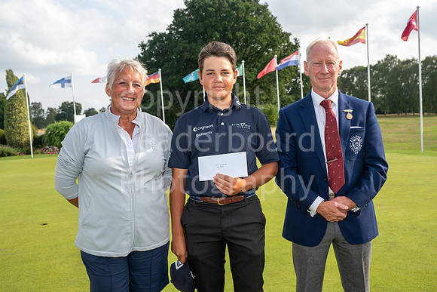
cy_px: 146
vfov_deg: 36.9
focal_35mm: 36
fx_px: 437
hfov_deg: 53.1
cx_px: 218
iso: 125
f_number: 6.3
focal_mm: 36
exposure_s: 1/200
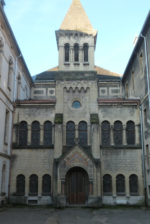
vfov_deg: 45.4
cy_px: 112
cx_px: 75
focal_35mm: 43
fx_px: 269
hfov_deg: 31.2
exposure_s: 1/125
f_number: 4
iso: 200
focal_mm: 15.8
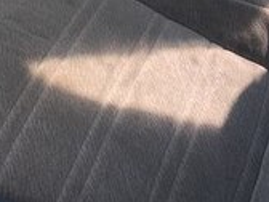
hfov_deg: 17.2
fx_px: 886
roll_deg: +2.7
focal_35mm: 114
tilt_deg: -27.6
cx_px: 85
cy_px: -143
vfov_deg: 12.1
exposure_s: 1/359
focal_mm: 4.15
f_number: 2.2
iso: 32
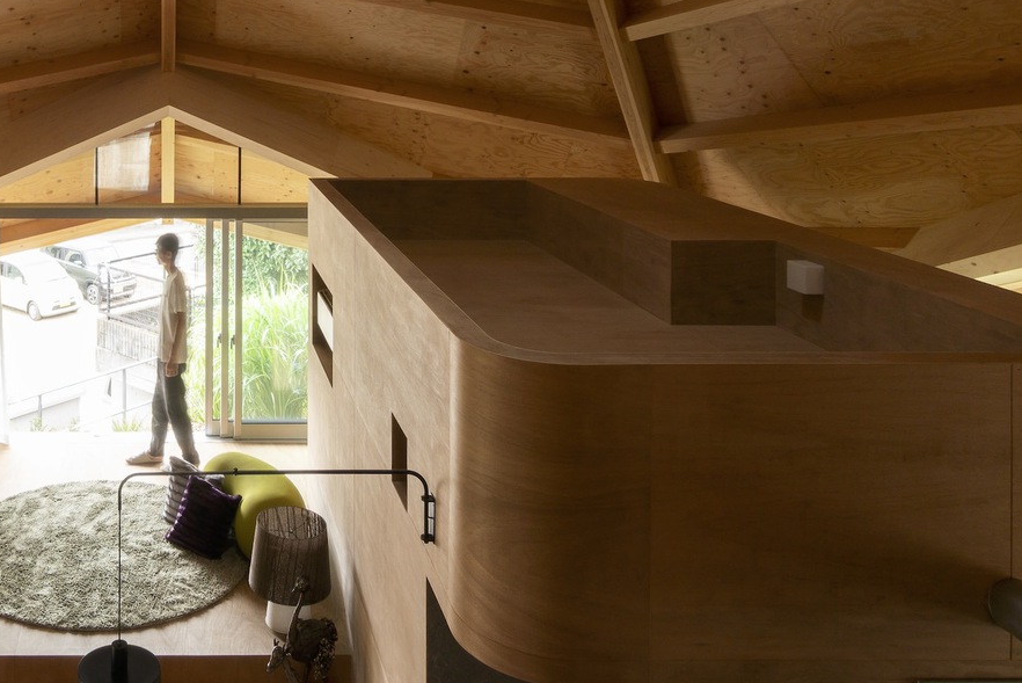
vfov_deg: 35.8
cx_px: 143
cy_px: 28
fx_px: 966
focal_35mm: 34
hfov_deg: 50.7
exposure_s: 1/2
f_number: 11
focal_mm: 10
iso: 100
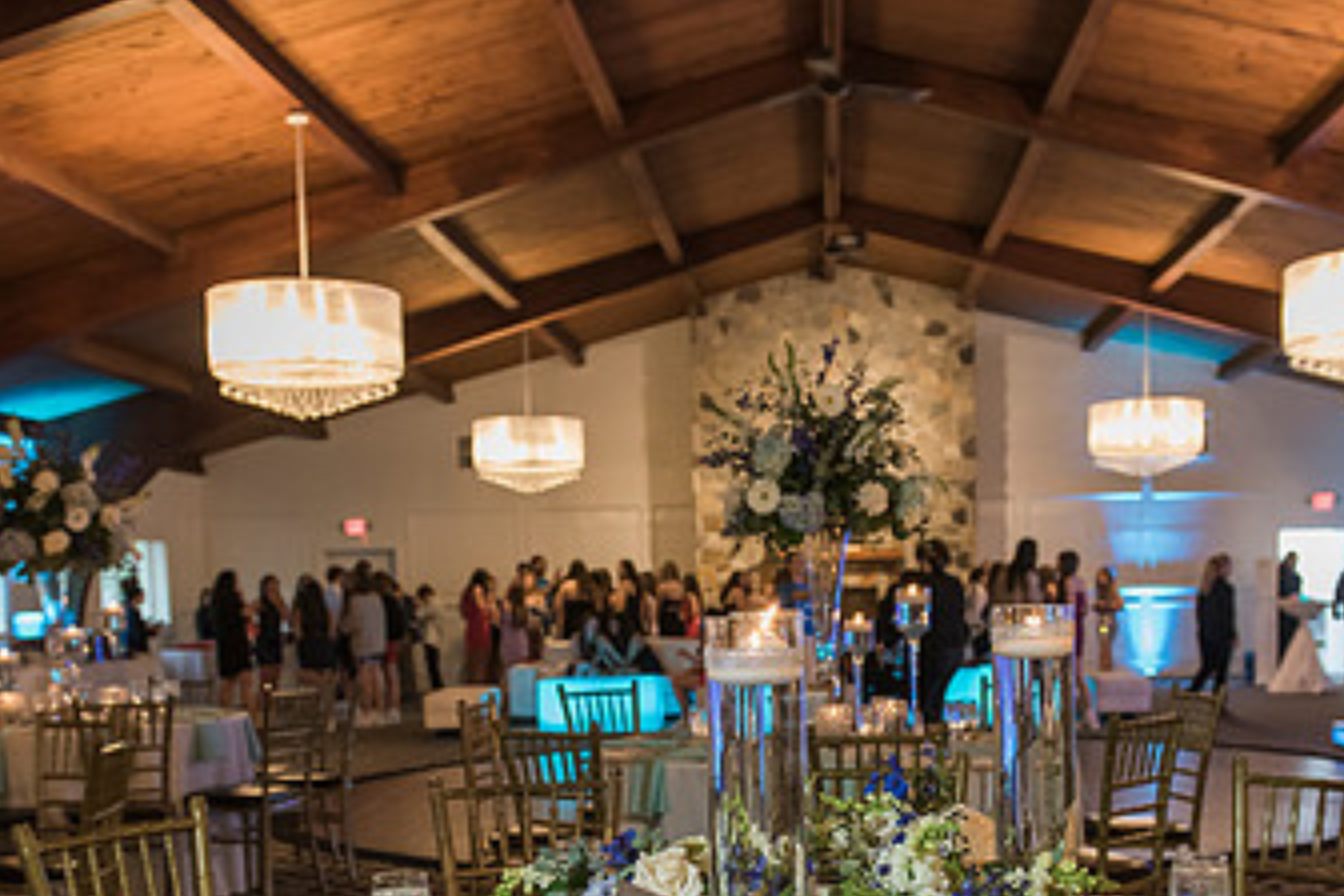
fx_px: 1605
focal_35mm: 43
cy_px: 724
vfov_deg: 30.4
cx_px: 770
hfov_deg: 45.3
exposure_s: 1/100
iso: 2500
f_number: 3.2
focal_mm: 24
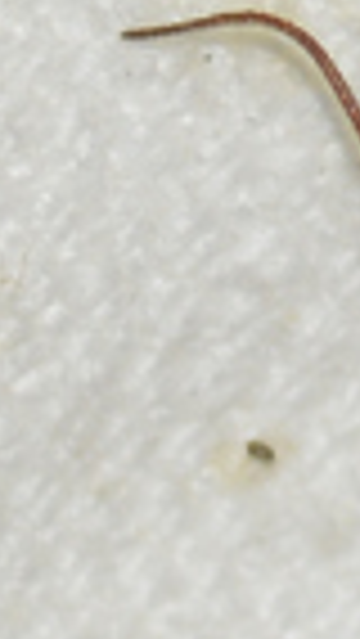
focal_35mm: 1062
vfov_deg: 2.0
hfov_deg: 1.1
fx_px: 18001
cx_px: 1600
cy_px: 783
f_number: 11
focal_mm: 100
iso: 100
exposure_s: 1/200
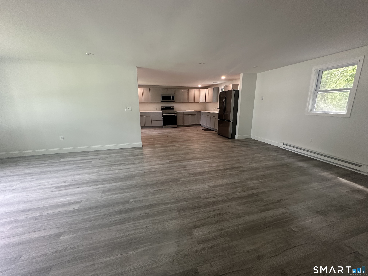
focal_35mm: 14
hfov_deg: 102.1
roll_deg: +0.6
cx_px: 184
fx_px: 149
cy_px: 138
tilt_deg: -12.0
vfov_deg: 85.7
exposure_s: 1/60
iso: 250
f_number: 2.2
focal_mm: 2.22
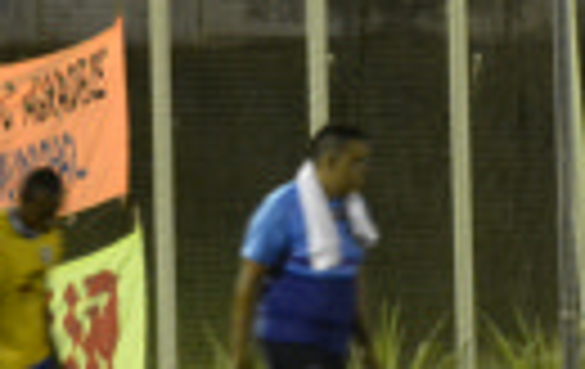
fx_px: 11237
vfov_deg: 1.9
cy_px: 227
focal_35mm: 703
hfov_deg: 3.0
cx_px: -382
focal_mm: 120
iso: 3200
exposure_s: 1/20
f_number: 5.6
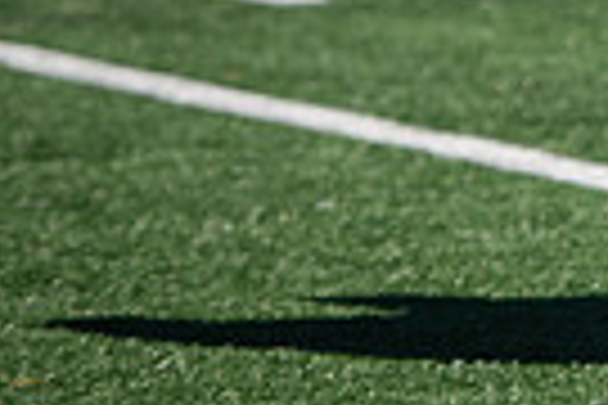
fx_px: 11230
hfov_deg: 3.1
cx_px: 1261
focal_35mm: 665
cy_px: -344
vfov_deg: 2.1
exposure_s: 1/1600
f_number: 3.5
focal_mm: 155
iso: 160
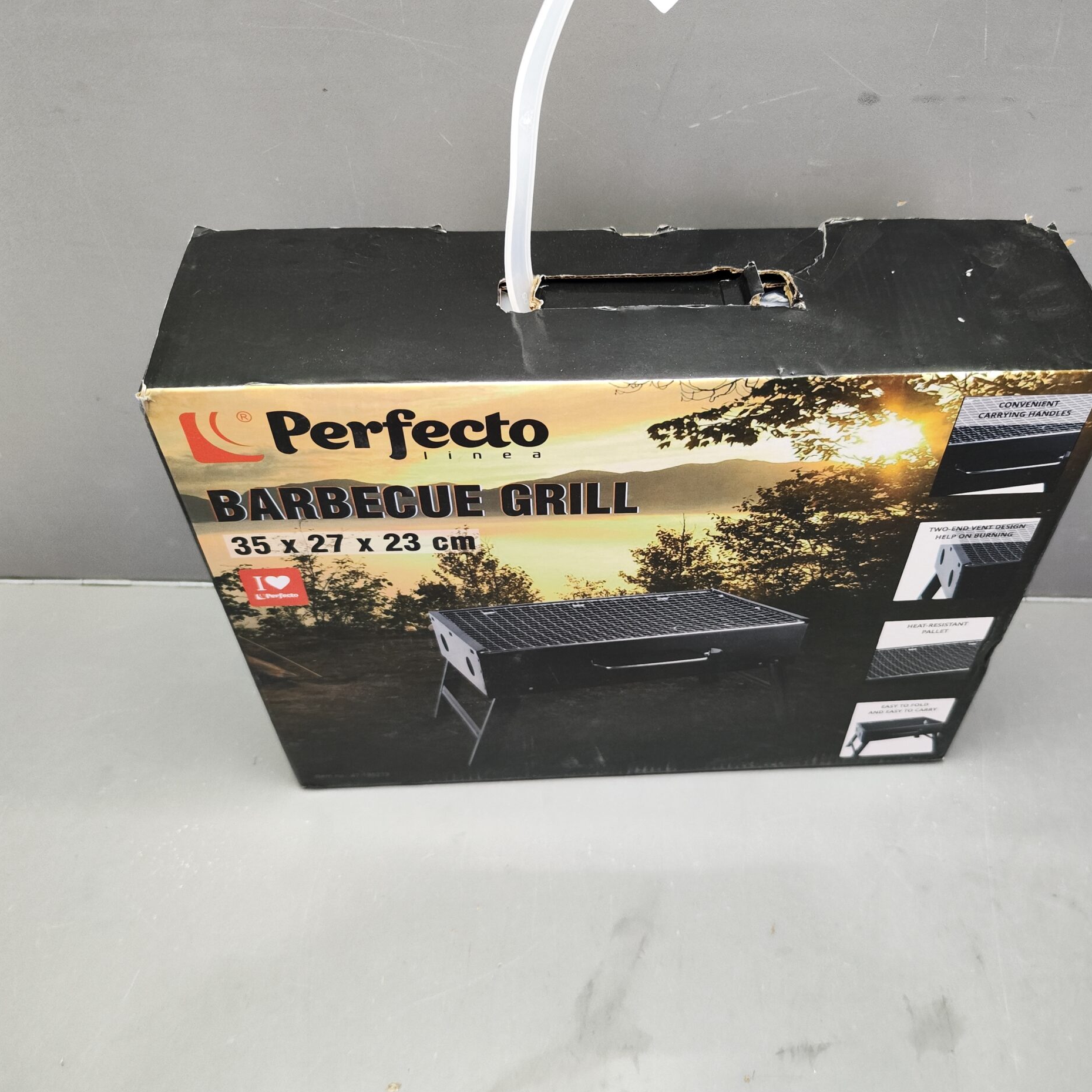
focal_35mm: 28
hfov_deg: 56.9
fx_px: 999
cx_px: 656
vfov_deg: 57.3
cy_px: 553
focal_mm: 7.01
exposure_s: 1/400
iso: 3287
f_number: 1.69
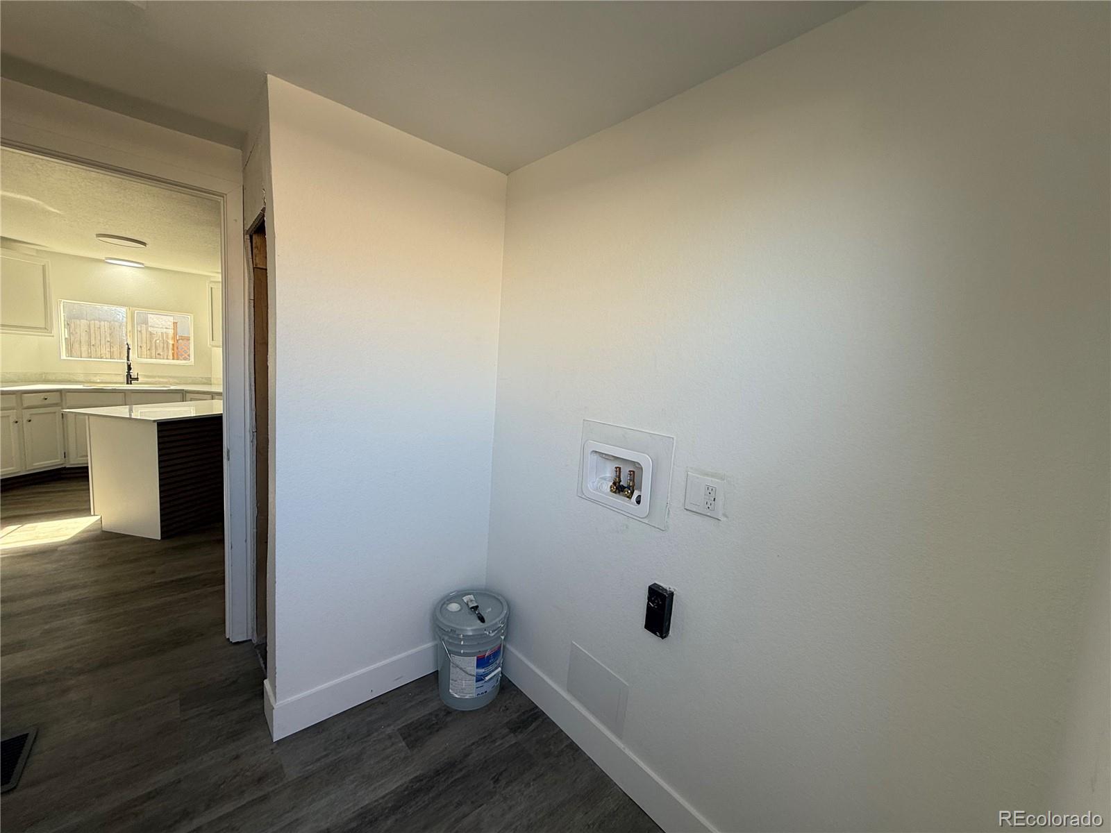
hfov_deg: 102.1
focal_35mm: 14
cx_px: 556
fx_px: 449
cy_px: 416
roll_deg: -3.9
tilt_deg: -6.4
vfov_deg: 85.7
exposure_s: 1/99
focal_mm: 2.22
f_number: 2.2
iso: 50
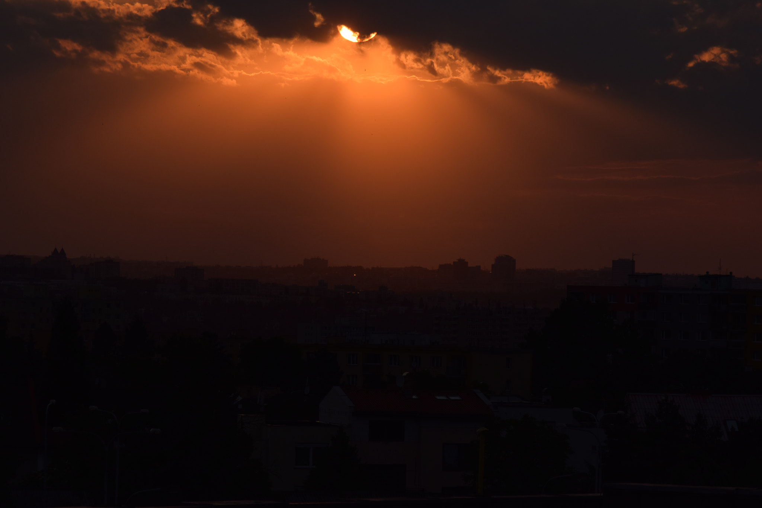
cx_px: 381
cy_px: 254
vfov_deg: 6.3
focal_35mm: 218
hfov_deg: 9.5
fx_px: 4603
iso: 100
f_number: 8
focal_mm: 145
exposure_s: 1/800
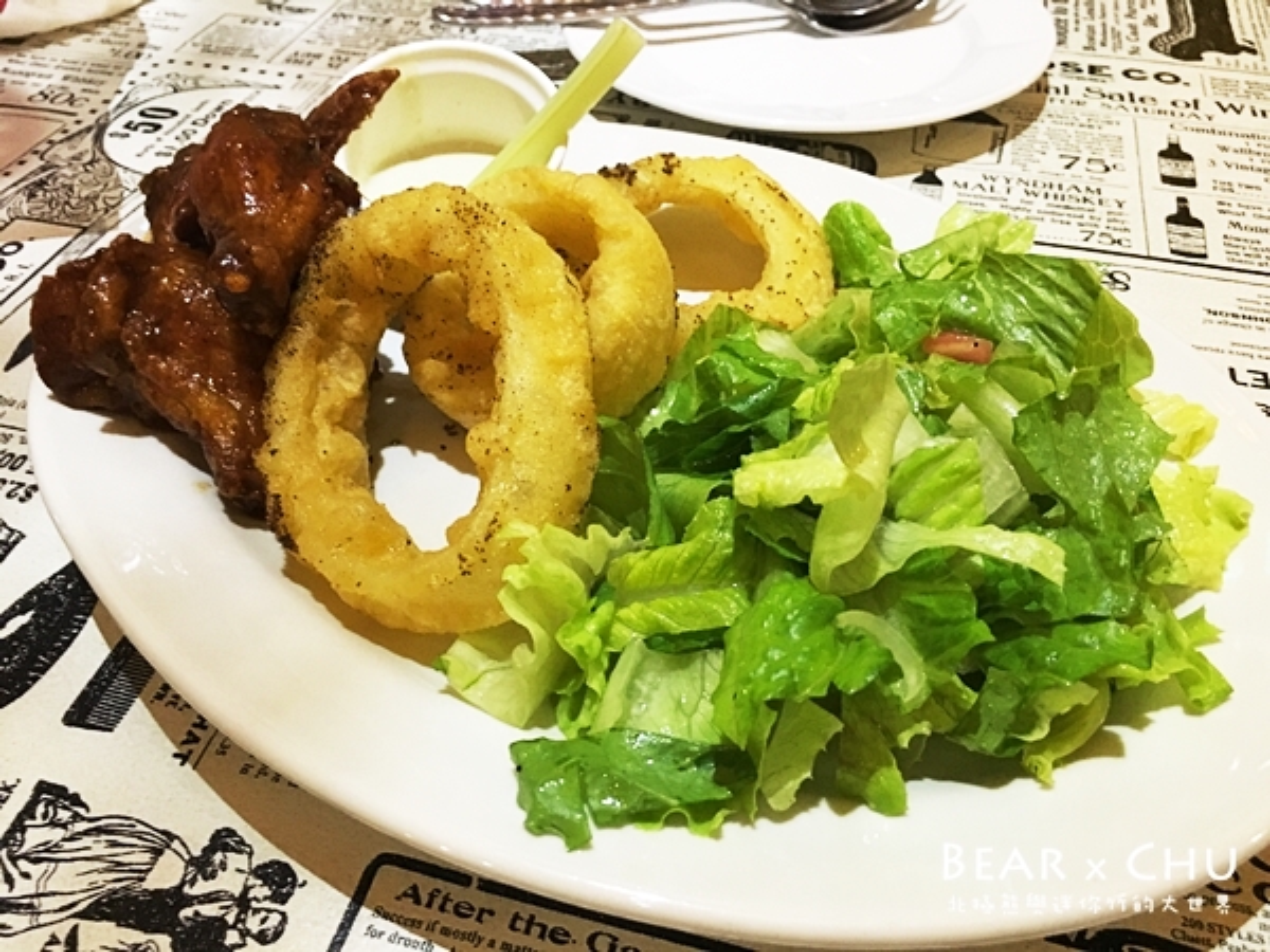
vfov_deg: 48.2
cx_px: 635
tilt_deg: -43.9
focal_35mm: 29
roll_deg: +0.2
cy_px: 476
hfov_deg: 61.7
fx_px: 1064
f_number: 2.2
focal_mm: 4.15
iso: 250
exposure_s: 1/15
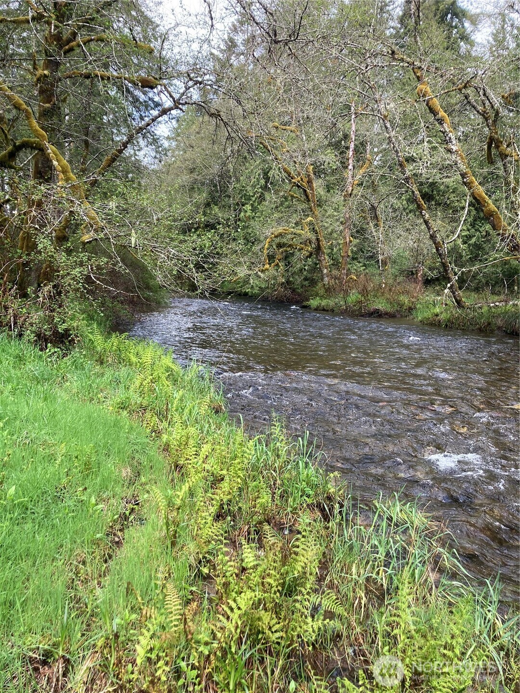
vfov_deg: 63.4
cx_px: 260
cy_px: 346
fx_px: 561
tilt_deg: -6.2
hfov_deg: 49.7
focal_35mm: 28
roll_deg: -2.6
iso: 20
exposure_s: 1/363
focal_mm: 3.99
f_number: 1.8
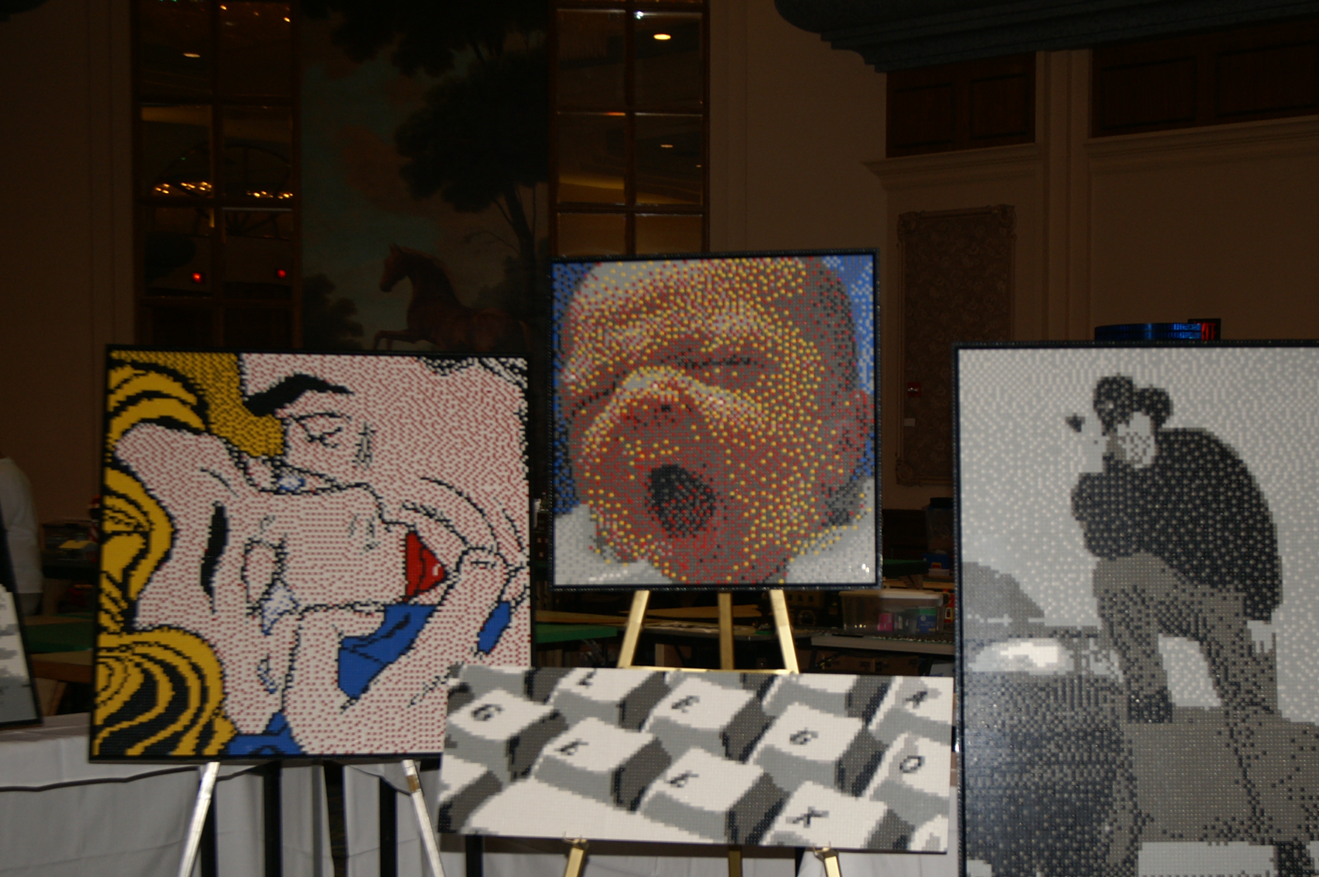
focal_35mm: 60
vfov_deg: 22.5
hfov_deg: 33.3
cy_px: 562
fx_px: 2196
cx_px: 814
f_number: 4.5
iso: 200
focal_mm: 30
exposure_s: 1/60
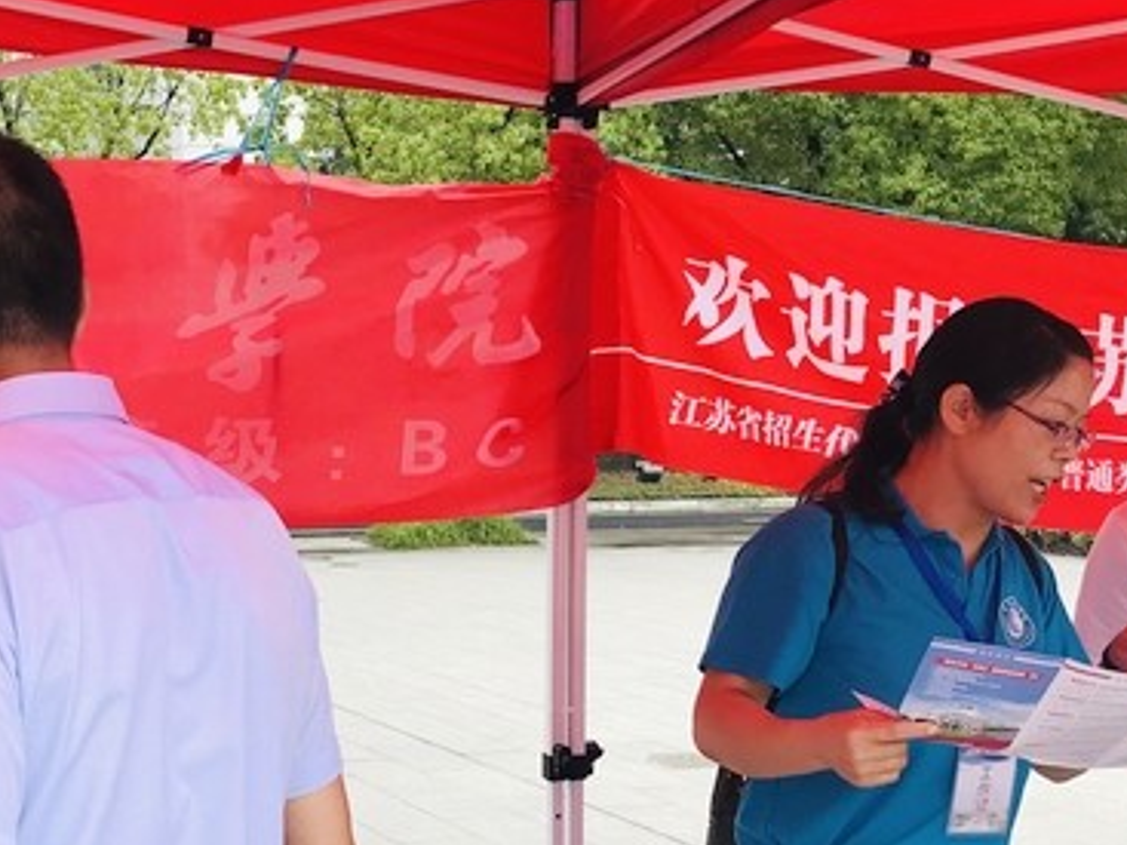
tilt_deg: -4.0
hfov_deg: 30.5
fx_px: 1985
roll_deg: +1.6
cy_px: 565
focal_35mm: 61
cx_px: 141
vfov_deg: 23.9
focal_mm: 3.99
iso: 20
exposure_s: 1/887
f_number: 1.8
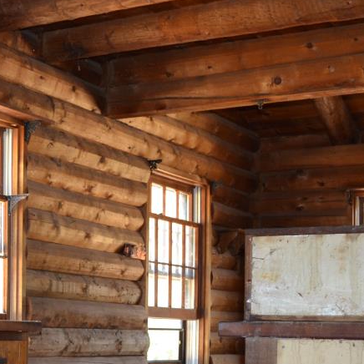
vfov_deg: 21.6
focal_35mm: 79
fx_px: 940
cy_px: 300
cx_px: -100
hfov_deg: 20.2
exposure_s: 1/60
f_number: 3.5
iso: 400
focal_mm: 18
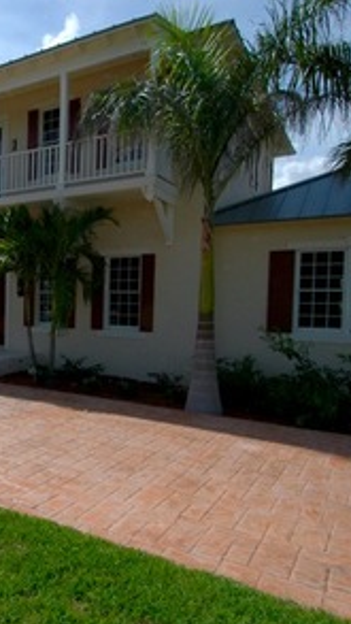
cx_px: -21
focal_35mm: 29
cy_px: 317
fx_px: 479
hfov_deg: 35.3
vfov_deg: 66.0
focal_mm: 12
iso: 200
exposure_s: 1/500
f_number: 10
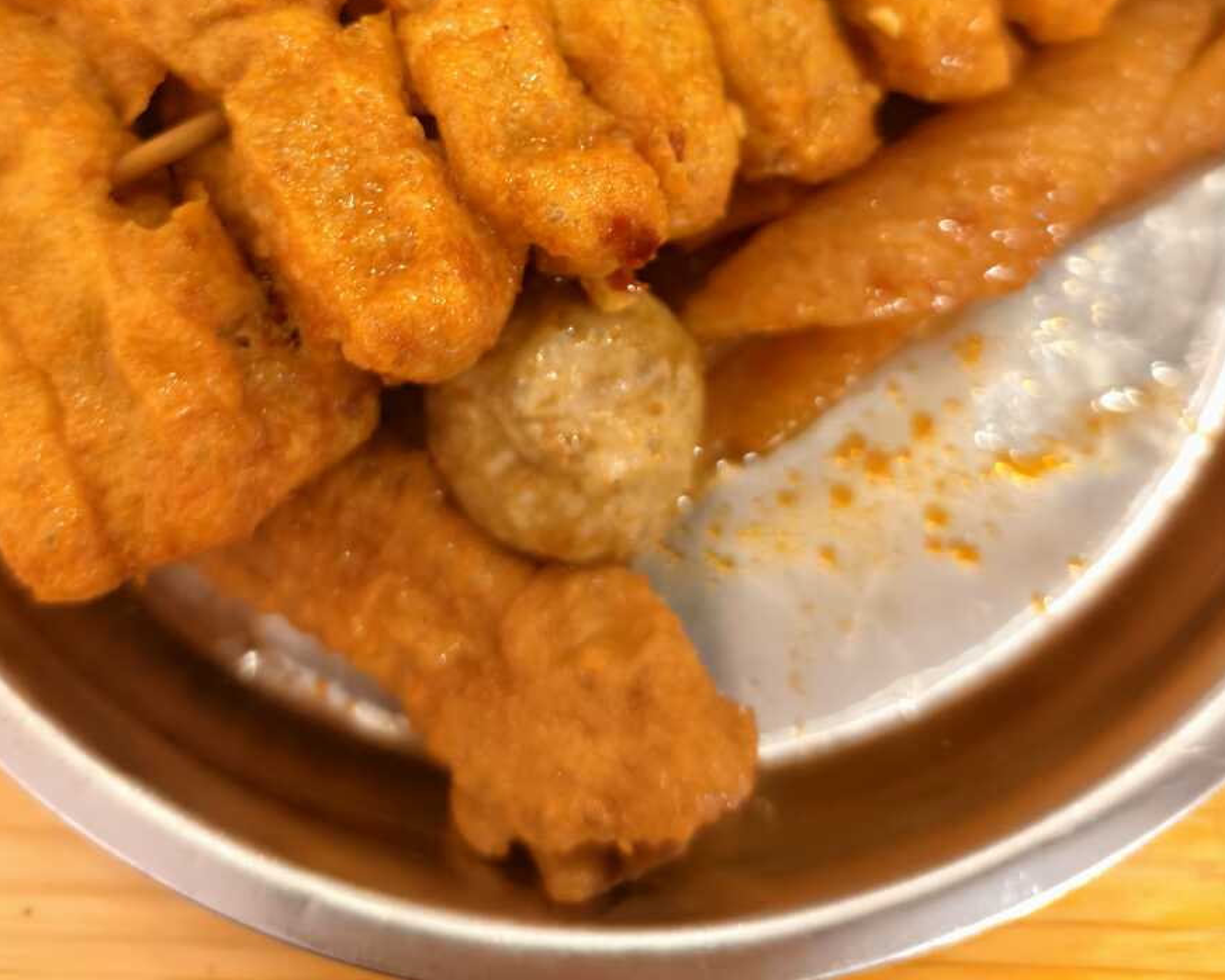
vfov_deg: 41.5
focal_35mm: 33
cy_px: 125
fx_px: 1197
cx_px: 558
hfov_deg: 54.1
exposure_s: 1/50
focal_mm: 5.6
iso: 820
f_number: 4
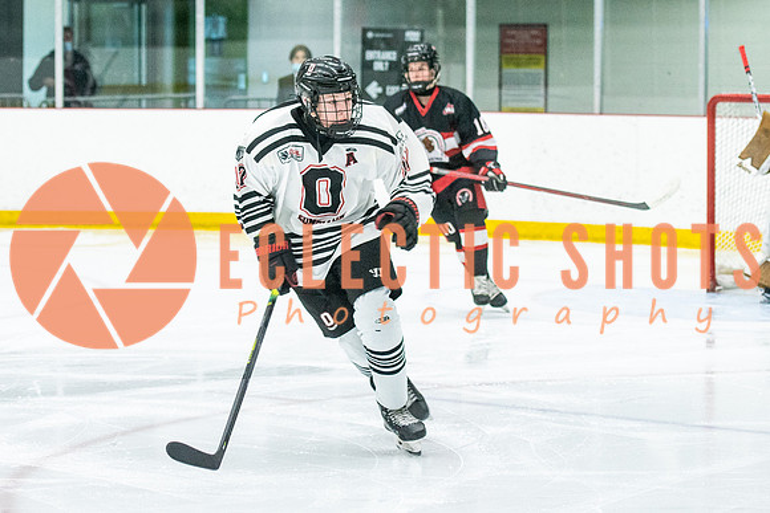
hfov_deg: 12.6
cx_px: 377
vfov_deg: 8.4
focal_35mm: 164
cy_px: 209
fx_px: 3498
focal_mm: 78
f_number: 2.8
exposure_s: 1/400
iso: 1000
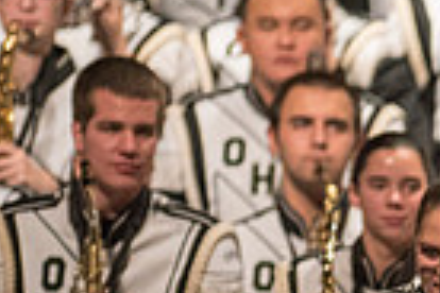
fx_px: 15362
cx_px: 810
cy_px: 317
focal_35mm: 1257
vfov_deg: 1.1
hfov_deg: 1.6
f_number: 2.8
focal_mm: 300
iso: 4000
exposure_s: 1/500
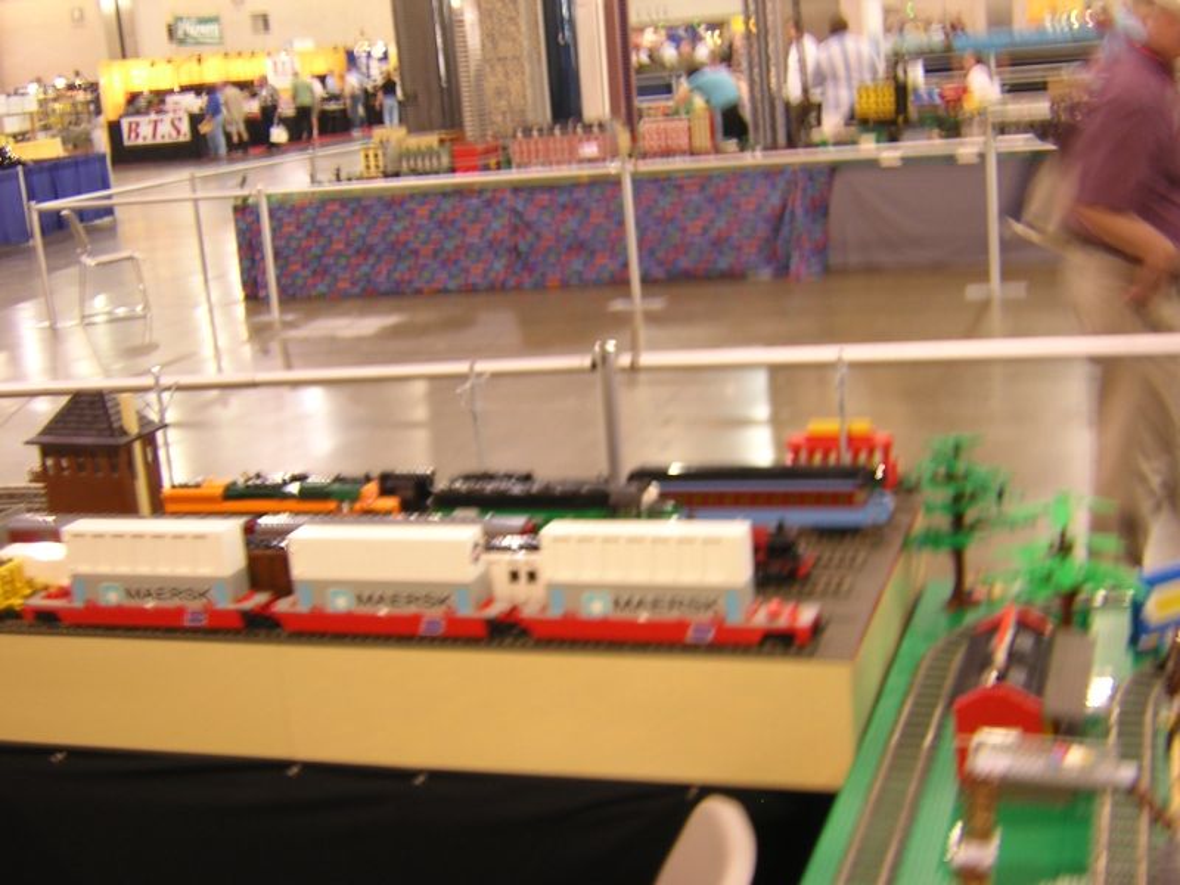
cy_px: 442
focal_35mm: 47
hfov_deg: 40.4
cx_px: 590
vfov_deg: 30.9
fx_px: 1602
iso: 100
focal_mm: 6.1
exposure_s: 1/4.7
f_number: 2.9
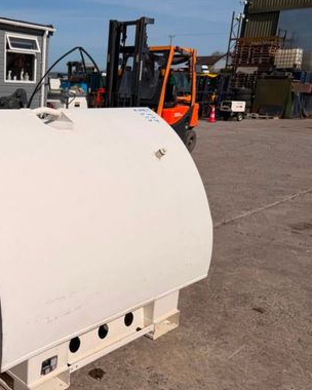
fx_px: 427
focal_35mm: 37
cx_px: 24
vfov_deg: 49.0
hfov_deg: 37.2
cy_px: 219
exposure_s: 1/22727
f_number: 1.78
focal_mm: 6.76
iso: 80
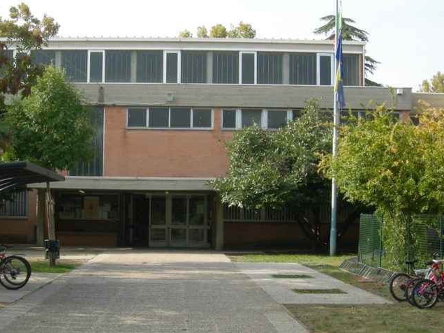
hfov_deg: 33.0
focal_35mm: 58
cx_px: 154
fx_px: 744
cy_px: 201
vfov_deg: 25.2
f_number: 5.4
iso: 64
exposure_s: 1/161
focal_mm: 7.5
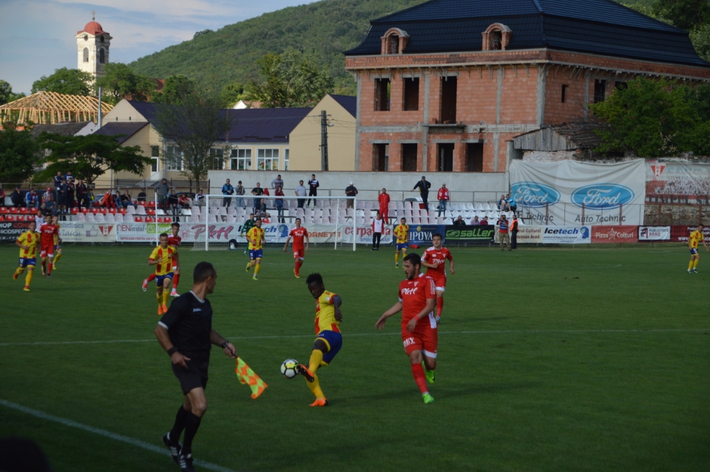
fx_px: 1921
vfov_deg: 14.0
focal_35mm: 98
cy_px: 236
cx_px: 355
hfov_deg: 20.9
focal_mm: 65
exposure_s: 1/1000
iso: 400
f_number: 5
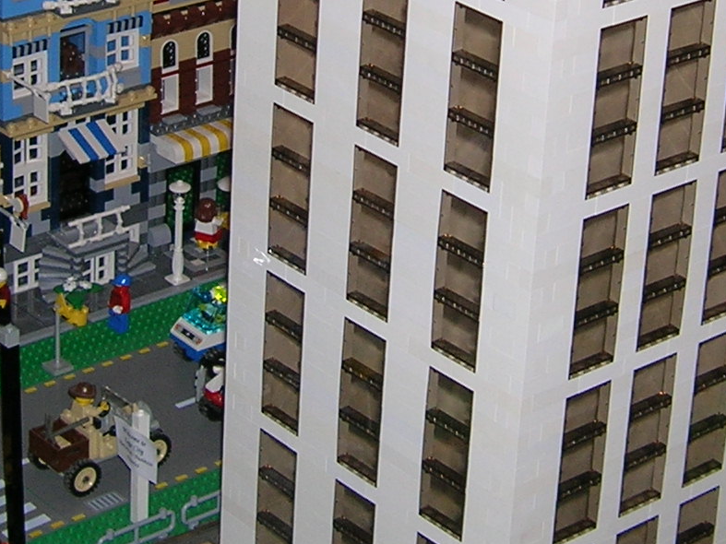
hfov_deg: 17.6
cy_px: 55
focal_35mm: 112
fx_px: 2349
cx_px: 385
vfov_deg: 13.1
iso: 50
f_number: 2.9
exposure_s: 1/60.1
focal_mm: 5.7
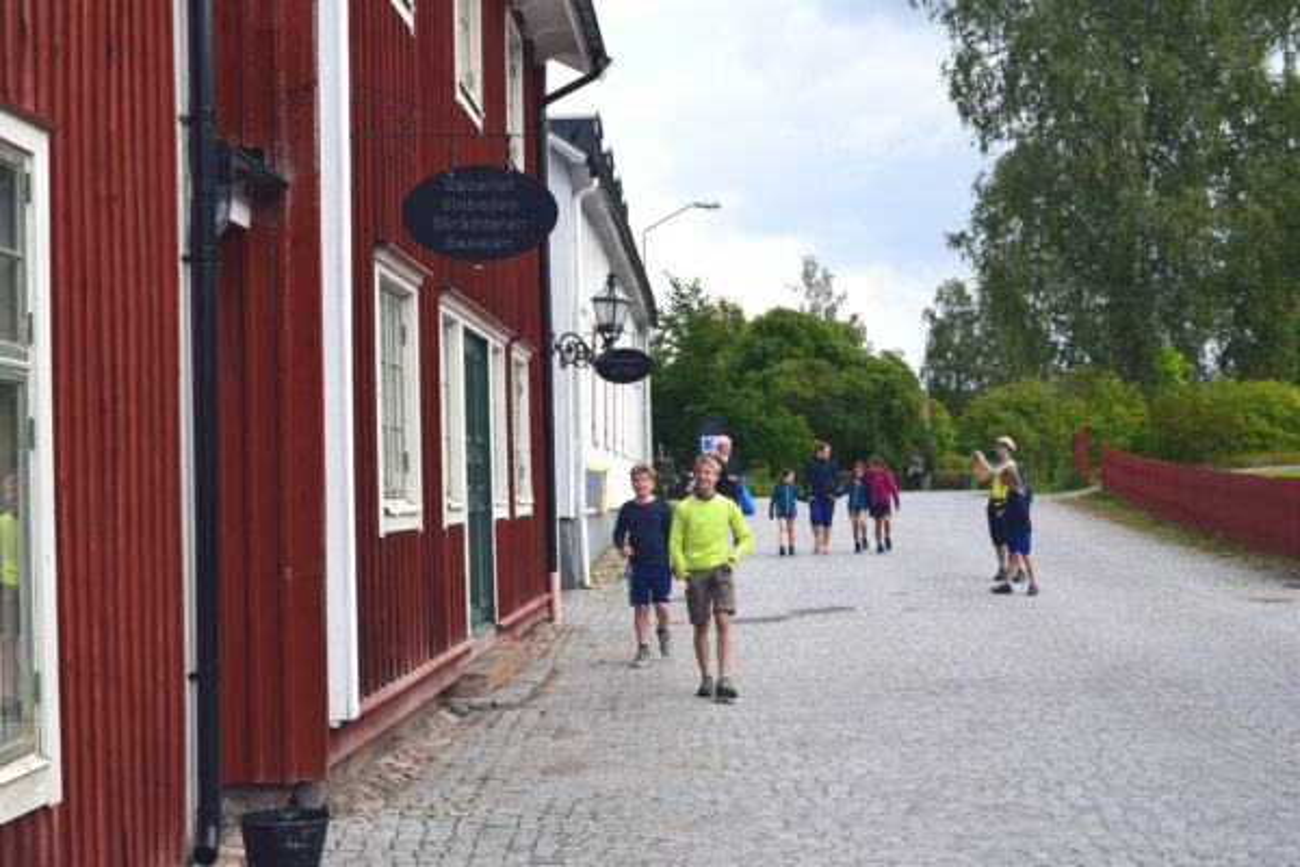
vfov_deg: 23.8
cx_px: 650
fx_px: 2058
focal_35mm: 57
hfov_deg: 35.1
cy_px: 434
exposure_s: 1/320
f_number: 10
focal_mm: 38
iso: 400
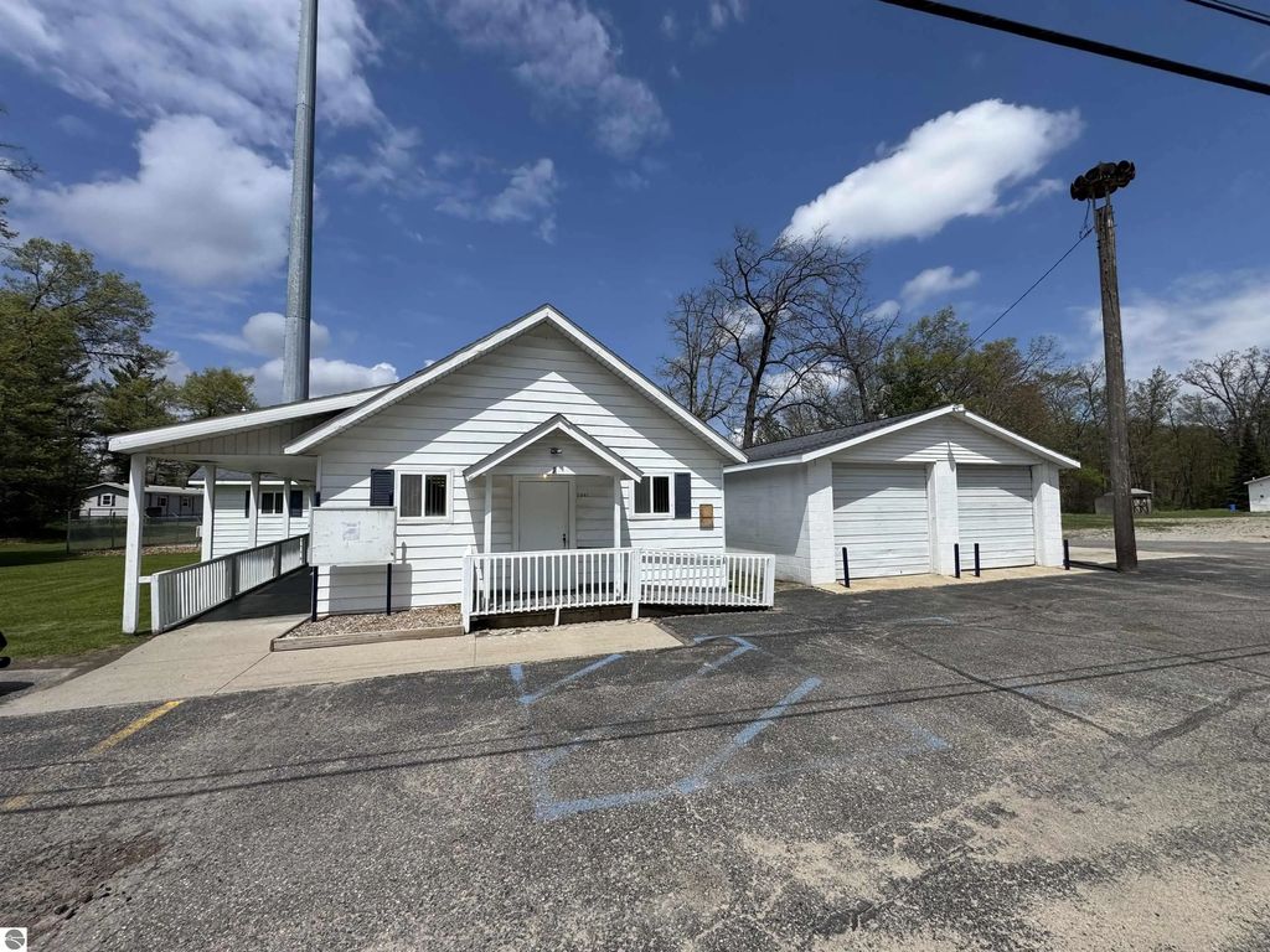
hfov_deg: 102.1
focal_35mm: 14
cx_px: 635
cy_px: 476
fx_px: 514
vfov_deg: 85.7
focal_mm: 2.22
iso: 50
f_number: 2.2
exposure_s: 1/3906
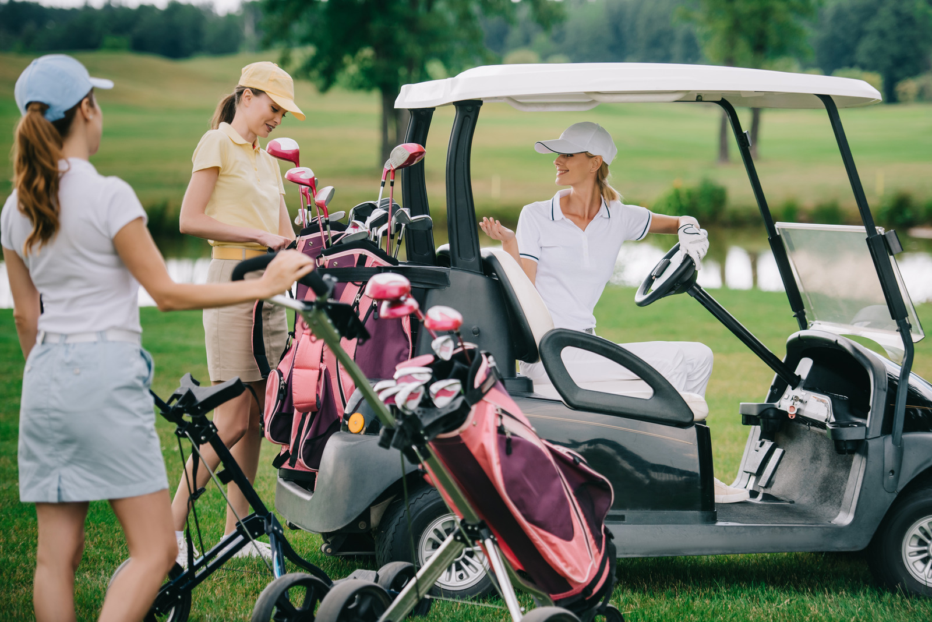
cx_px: 466
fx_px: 3004
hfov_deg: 17.6
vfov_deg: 11.8
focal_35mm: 116
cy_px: 311
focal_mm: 116
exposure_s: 1/640
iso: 400
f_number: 2.8
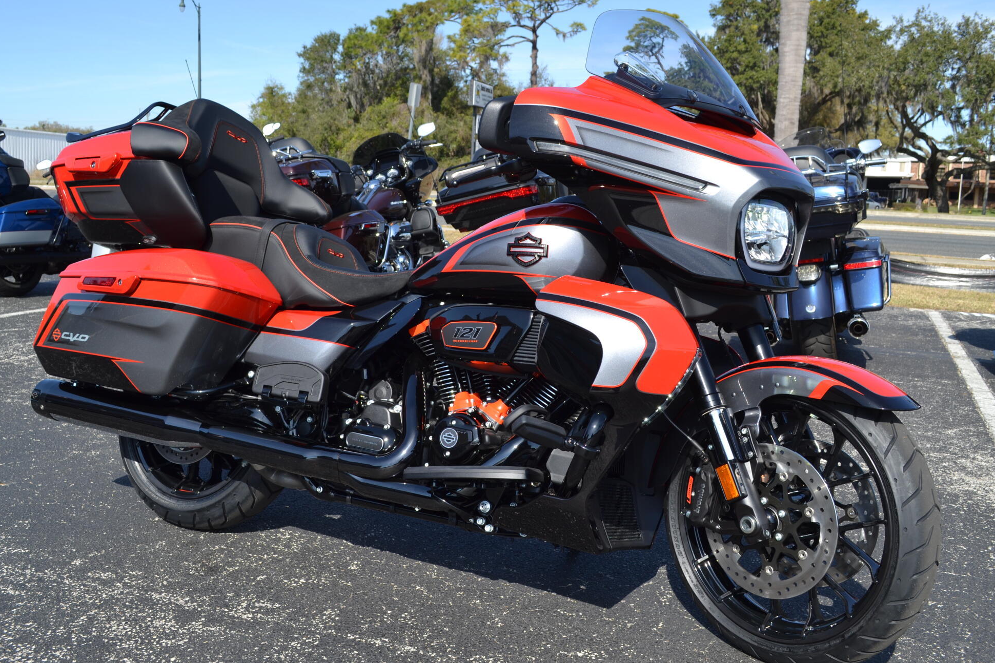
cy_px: 337
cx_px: 493
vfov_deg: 38.9
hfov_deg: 55.8
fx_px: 940
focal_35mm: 34
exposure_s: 1/200
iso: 100
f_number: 7.1
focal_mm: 22
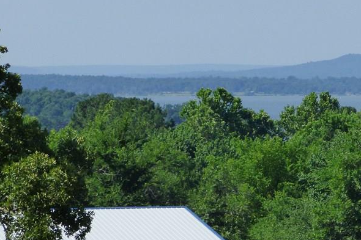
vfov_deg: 4.0
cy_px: 53
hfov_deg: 6.0
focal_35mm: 345
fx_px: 3458
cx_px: 273
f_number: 6.3
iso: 200
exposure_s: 1/640
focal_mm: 31.05
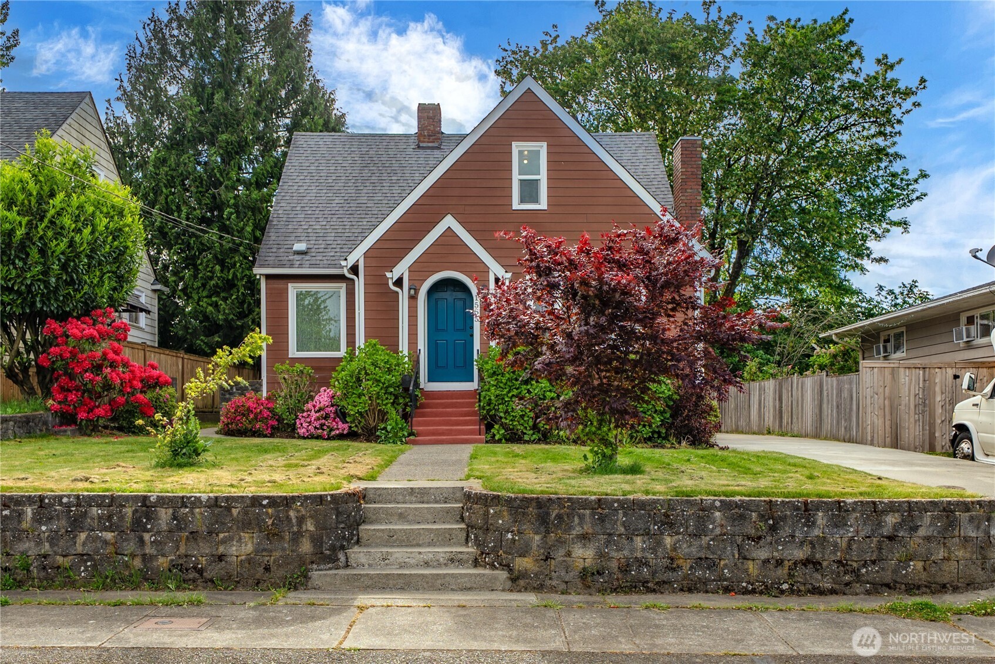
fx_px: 581
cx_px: 498
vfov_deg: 59.6
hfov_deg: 81.2
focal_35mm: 21
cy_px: 332
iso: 80
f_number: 7.1
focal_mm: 21
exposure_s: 1/125
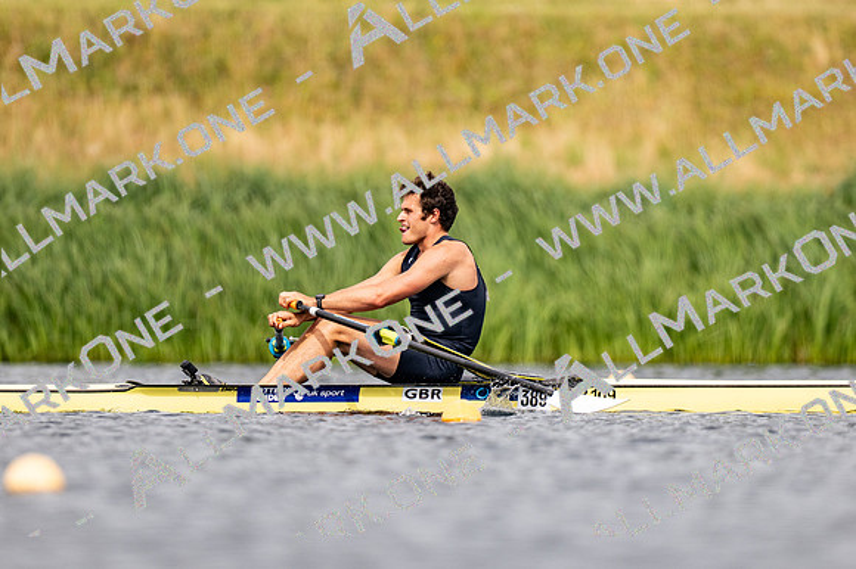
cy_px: 284
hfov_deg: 2.3
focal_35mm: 900
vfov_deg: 1.5
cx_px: 428
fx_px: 21387
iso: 250
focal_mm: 600
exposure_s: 1/2500
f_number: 4
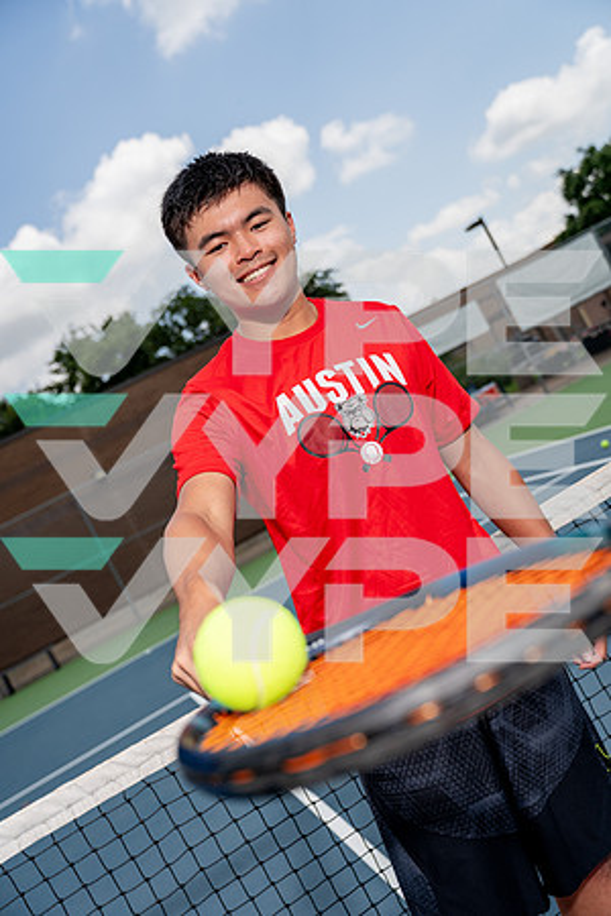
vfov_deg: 50.7
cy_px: 458
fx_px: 967
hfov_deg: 35.1
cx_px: 306
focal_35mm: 38
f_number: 4
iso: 100
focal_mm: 38
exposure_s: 1/1250
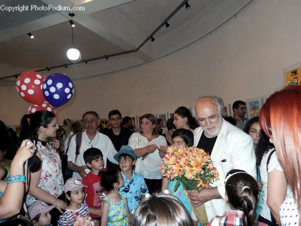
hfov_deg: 69.4
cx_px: 150
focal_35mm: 25
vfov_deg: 54.9
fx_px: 217
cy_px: 113
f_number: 3.4
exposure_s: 1/30
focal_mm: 4.5
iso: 200
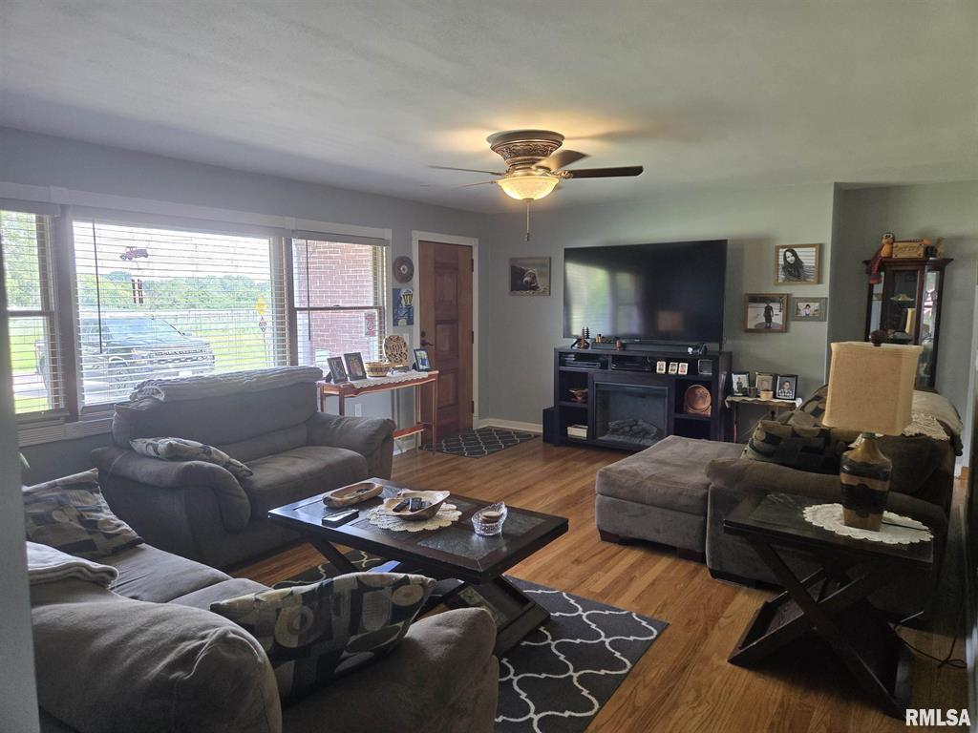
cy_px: 366
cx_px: 489
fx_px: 650
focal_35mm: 23
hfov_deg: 73.9
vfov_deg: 58.9
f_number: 1.8
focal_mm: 5.4
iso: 250
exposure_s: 1/120
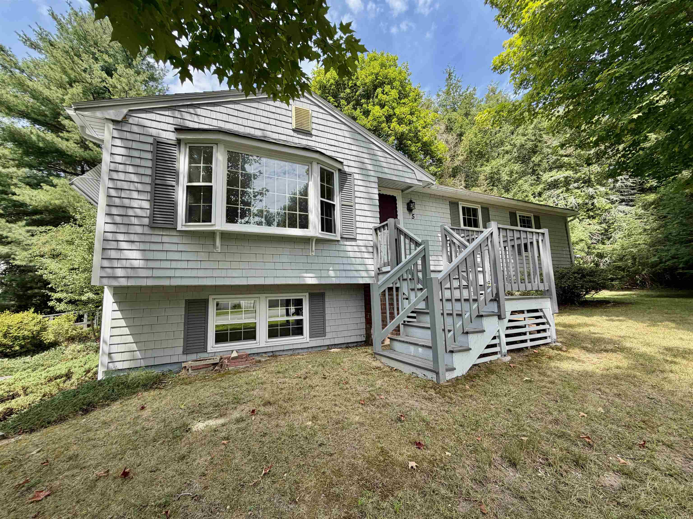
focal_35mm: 14
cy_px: 260
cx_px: 346
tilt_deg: +8.2
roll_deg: +1.5
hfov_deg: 102.1
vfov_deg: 85.7
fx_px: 280
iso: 40
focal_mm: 2.22
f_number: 2.2
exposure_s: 1/502
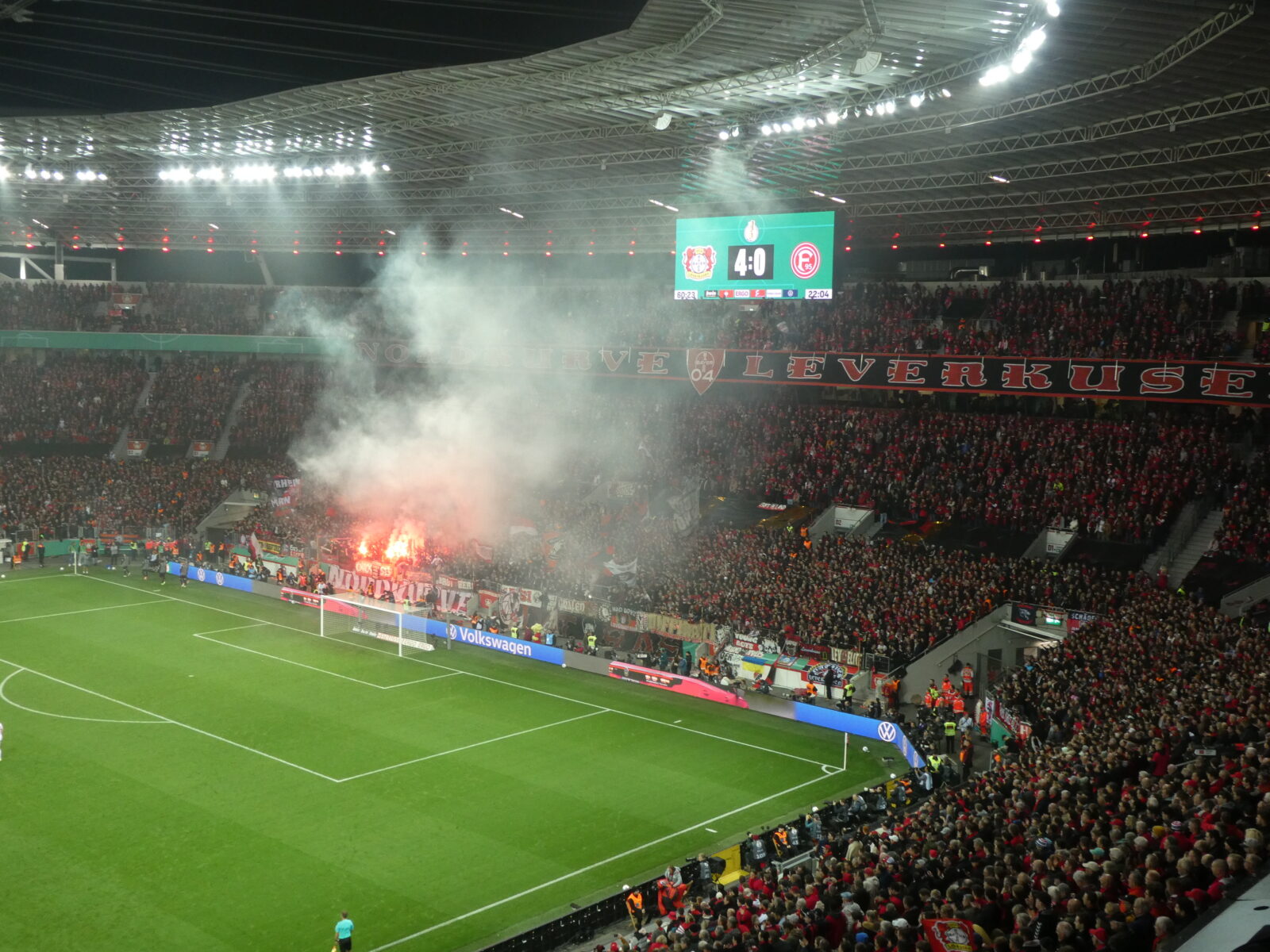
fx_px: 1357
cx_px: 635
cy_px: 476
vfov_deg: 38.7
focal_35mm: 37
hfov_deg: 50.1
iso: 250
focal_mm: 6.7
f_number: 3.7
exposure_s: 1/80
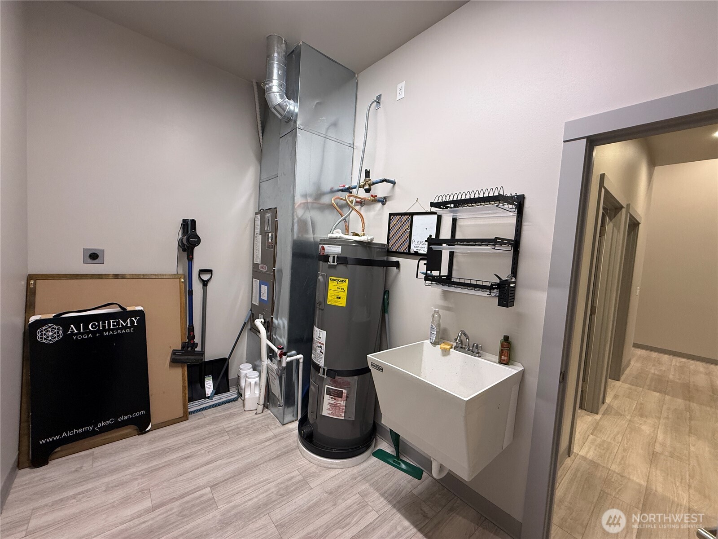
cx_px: 359
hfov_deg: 102.1
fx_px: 290
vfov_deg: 85.7
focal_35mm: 14
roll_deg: -3.2
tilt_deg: -2.9
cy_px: 270
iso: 200
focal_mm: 2.22
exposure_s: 1/60
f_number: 2.2
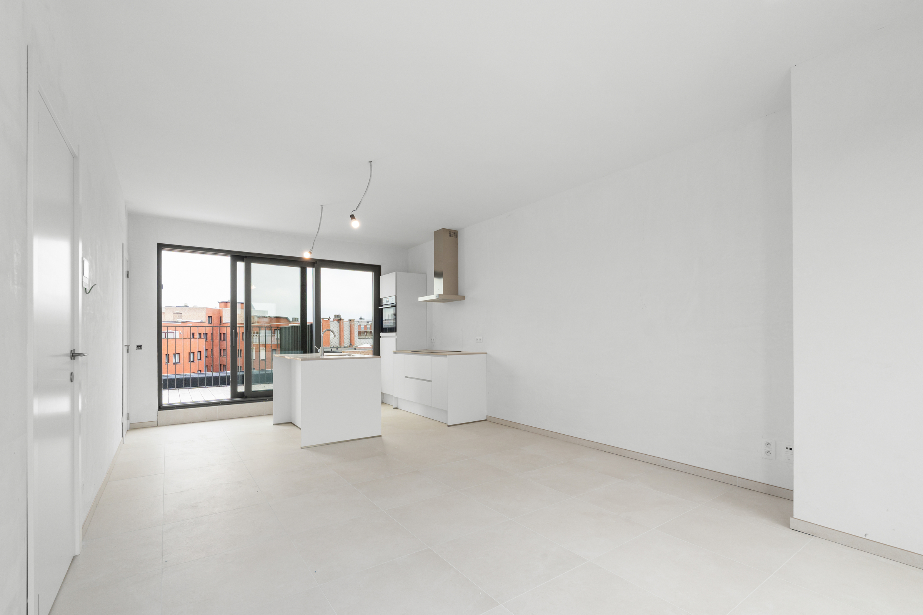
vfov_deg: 73.7
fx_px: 410
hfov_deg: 96.7
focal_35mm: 16
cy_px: 308
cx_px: 462
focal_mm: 16
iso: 500
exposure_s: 1/15
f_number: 11
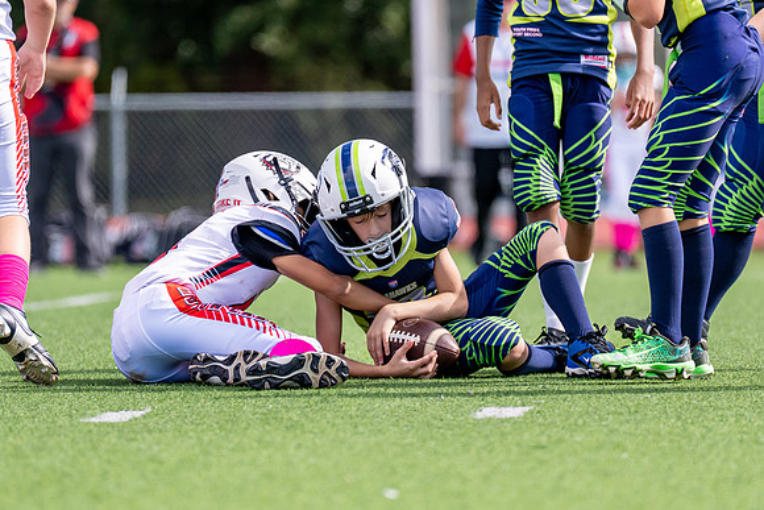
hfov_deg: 5.3
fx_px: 8331
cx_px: 380
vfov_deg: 3.5
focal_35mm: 392
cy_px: 263
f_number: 2.8
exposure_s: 1/3200
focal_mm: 200
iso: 250
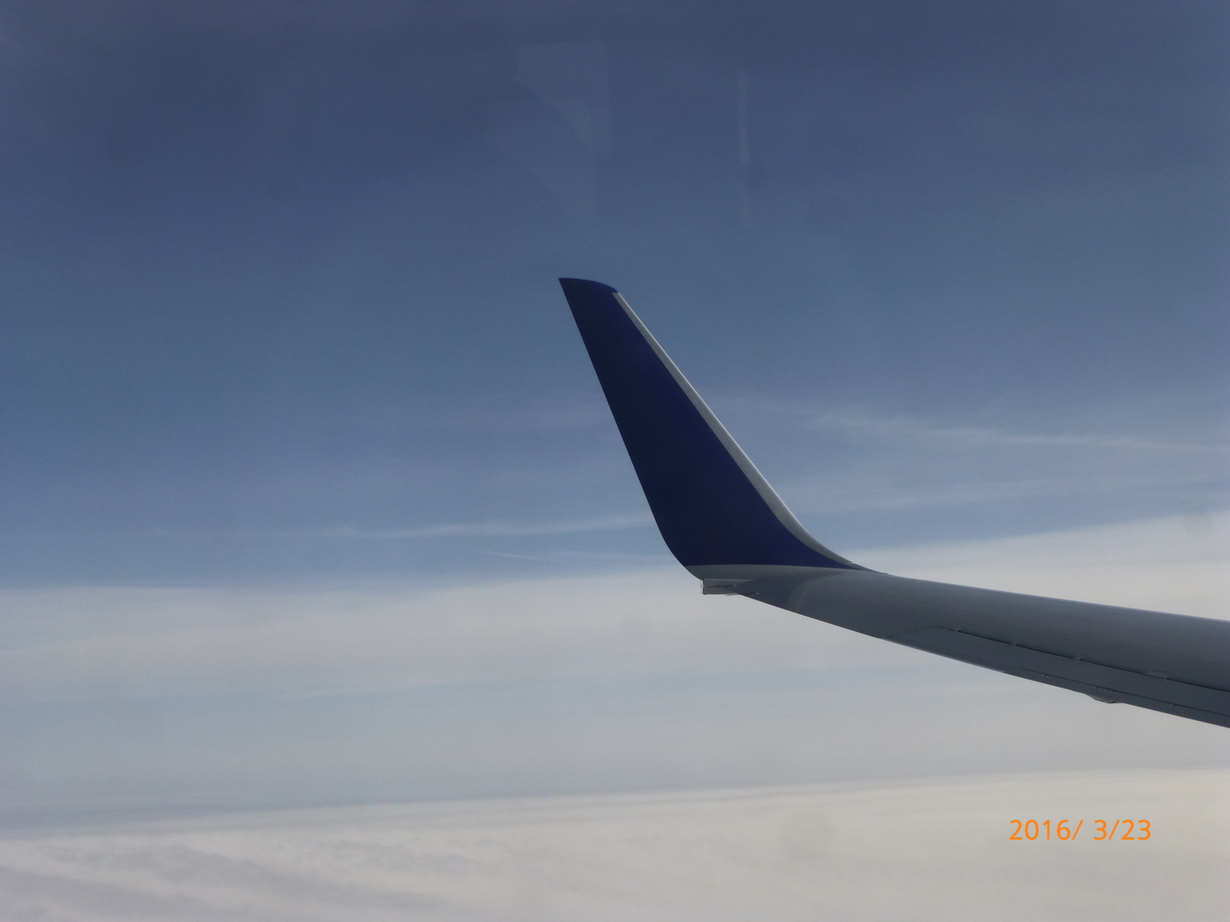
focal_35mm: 54
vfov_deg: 27.0
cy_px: 461
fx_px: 1919
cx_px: 615
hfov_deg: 35.5
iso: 100
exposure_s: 1/500
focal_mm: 9.7
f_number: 4.6
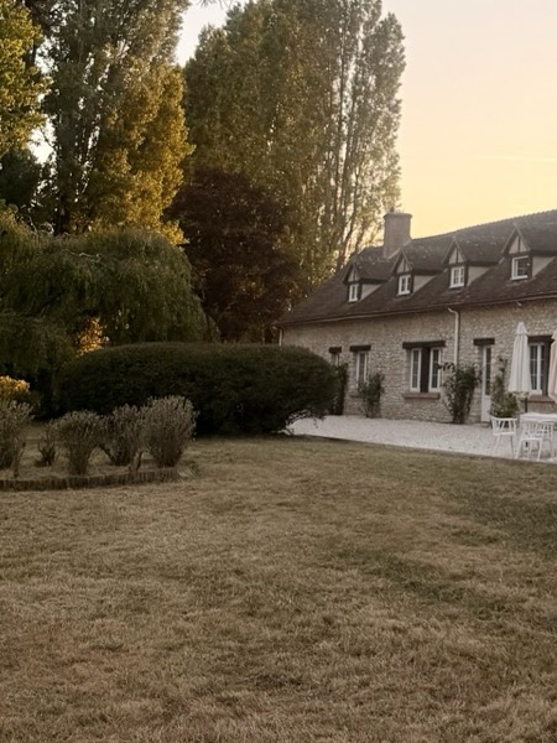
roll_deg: -0.2
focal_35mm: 60
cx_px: 616
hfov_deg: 23.0
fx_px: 1287
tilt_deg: +15.7
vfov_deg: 30.1
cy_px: 12
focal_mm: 6.76
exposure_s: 1/677
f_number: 1.78
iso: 80
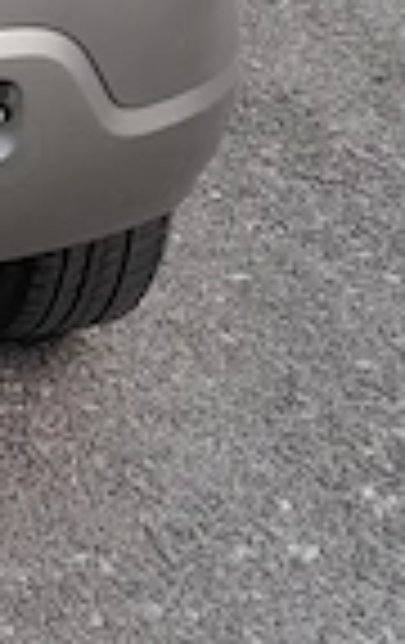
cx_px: -562
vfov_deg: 13.5
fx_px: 2601
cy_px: -221
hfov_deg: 8.2
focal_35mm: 148
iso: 20
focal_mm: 4.6
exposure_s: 1/119
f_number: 2
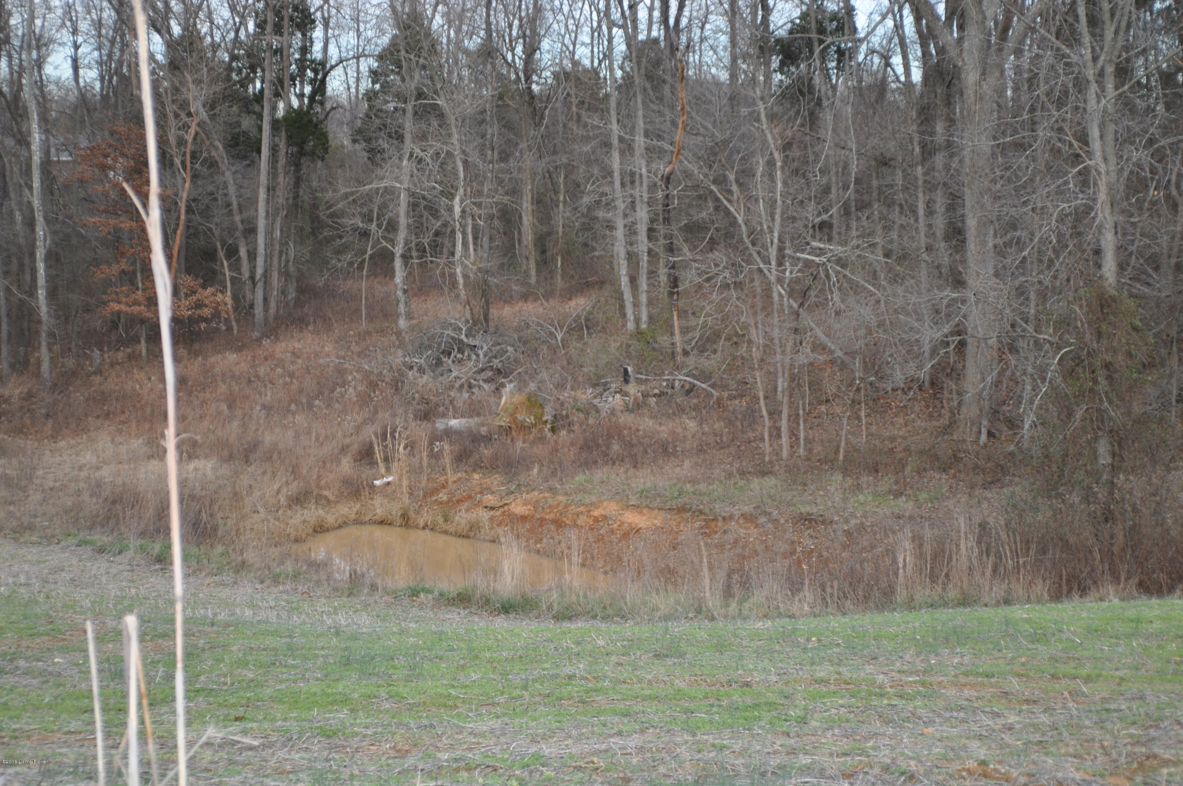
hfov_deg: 24.6
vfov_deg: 16.5
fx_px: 2707
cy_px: 393
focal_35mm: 82
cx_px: 592
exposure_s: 1/125
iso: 220
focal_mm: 55
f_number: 5.6
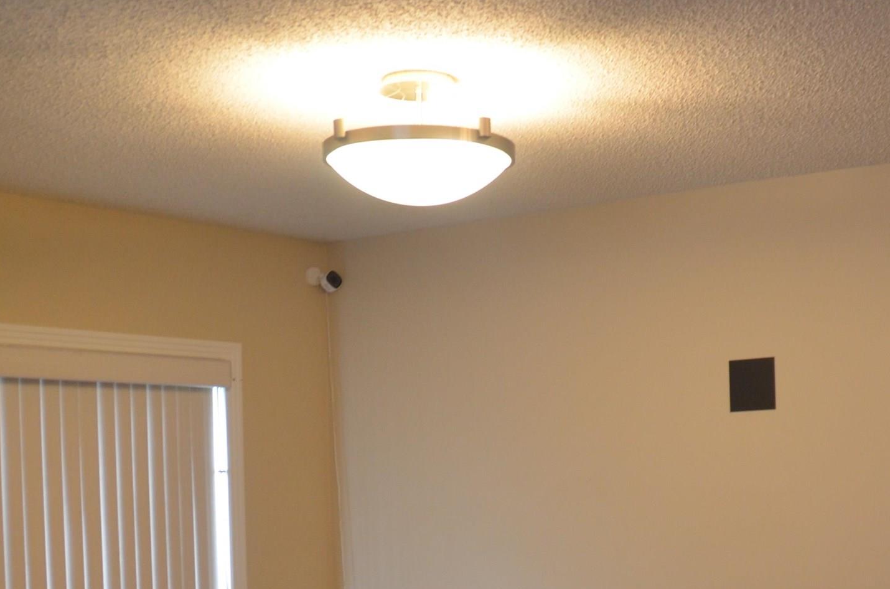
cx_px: 596
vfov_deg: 22.5
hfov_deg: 34.2
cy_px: 562
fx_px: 1431
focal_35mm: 58
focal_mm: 18
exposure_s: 1/60
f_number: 4
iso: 640
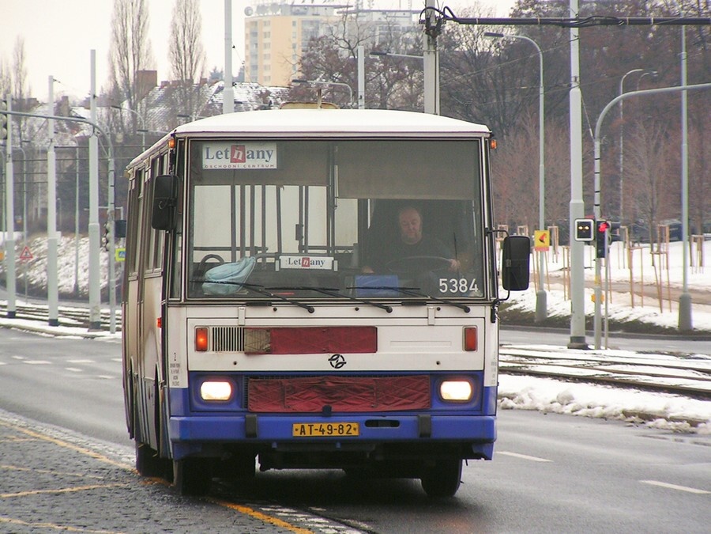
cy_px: 267
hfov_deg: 7.0
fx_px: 5813
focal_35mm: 283
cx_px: 356
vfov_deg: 5.3
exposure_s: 1/400
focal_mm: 43.3
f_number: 3.5
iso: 50
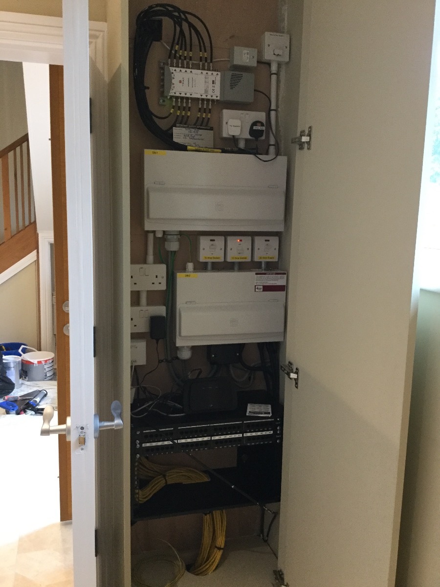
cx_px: 220
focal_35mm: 31
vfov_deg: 58.4
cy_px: 294
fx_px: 525
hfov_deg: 45.4
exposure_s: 1/33
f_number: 2.4
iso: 160
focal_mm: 3.3
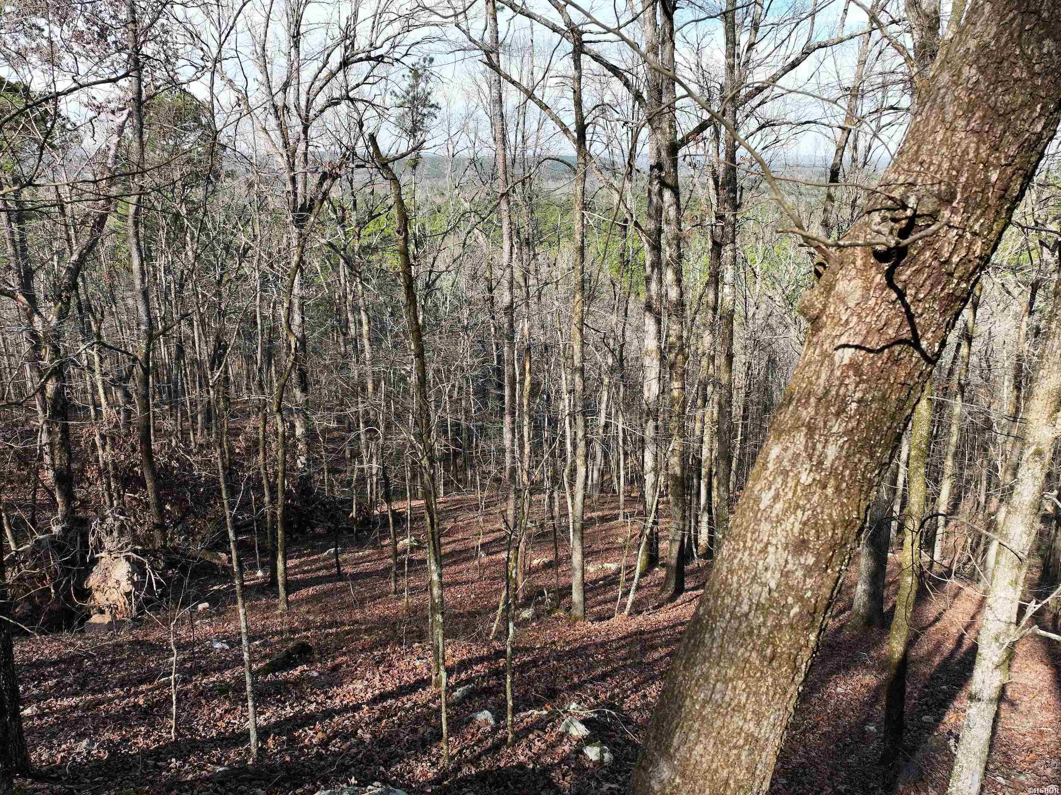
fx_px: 735
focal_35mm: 24
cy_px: 398
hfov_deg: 71.6
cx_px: 530
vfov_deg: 56.8
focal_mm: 12.29
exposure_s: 1/1250
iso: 140
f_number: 2.8
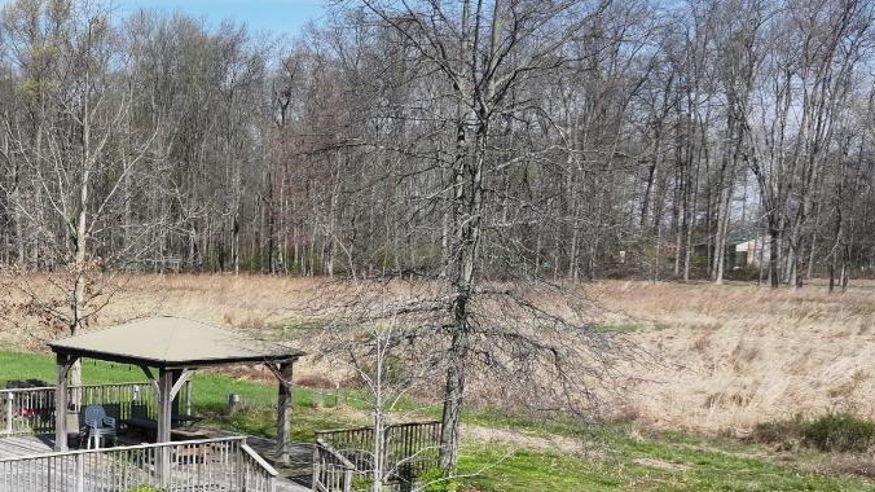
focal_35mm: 58
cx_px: -83
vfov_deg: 20.3
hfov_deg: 31.9
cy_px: 445
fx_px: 1345
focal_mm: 12.29
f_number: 7.1
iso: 200
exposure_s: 1/500
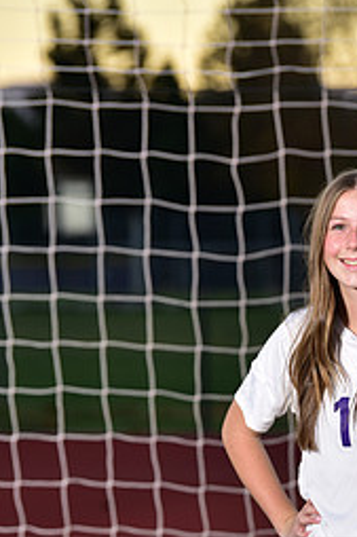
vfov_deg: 5.8
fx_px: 5273
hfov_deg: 3.9
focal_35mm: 354
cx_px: 356
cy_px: 567
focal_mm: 155
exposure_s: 1/200
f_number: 4.5
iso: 250
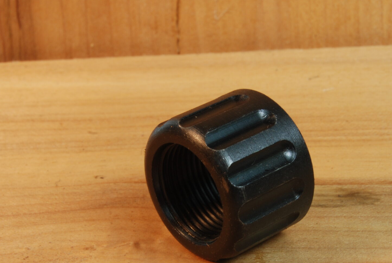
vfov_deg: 12.9
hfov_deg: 19.3
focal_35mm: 106
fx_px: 1156
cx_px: 208
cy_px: 173
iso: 200
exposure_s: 1/6
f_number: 20
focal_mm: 40
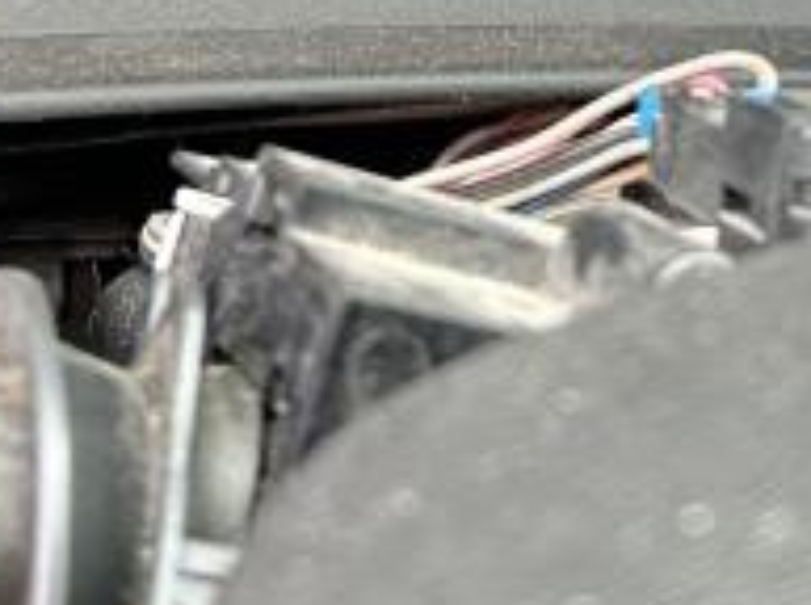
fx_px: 2526
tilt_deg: -23.5
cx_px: 479
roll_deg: -7.4
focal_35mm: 108
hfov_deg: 18.2
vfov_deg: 13.2
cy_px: -172
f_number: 1.5
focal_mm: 5.7
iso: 64
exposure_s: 1/126
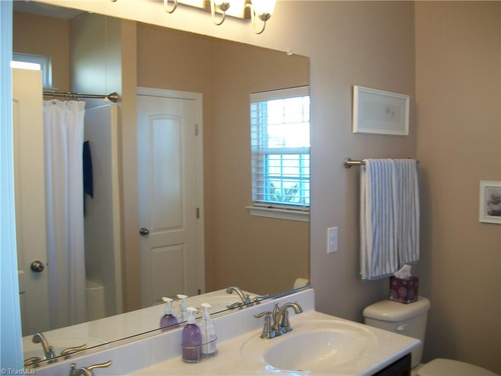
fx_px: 463
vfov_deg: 44.2
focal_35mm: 32
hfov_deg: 56.8
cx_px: 250
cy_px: 188
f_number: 2.9
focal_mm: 5.7
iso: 80
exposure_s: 1/30
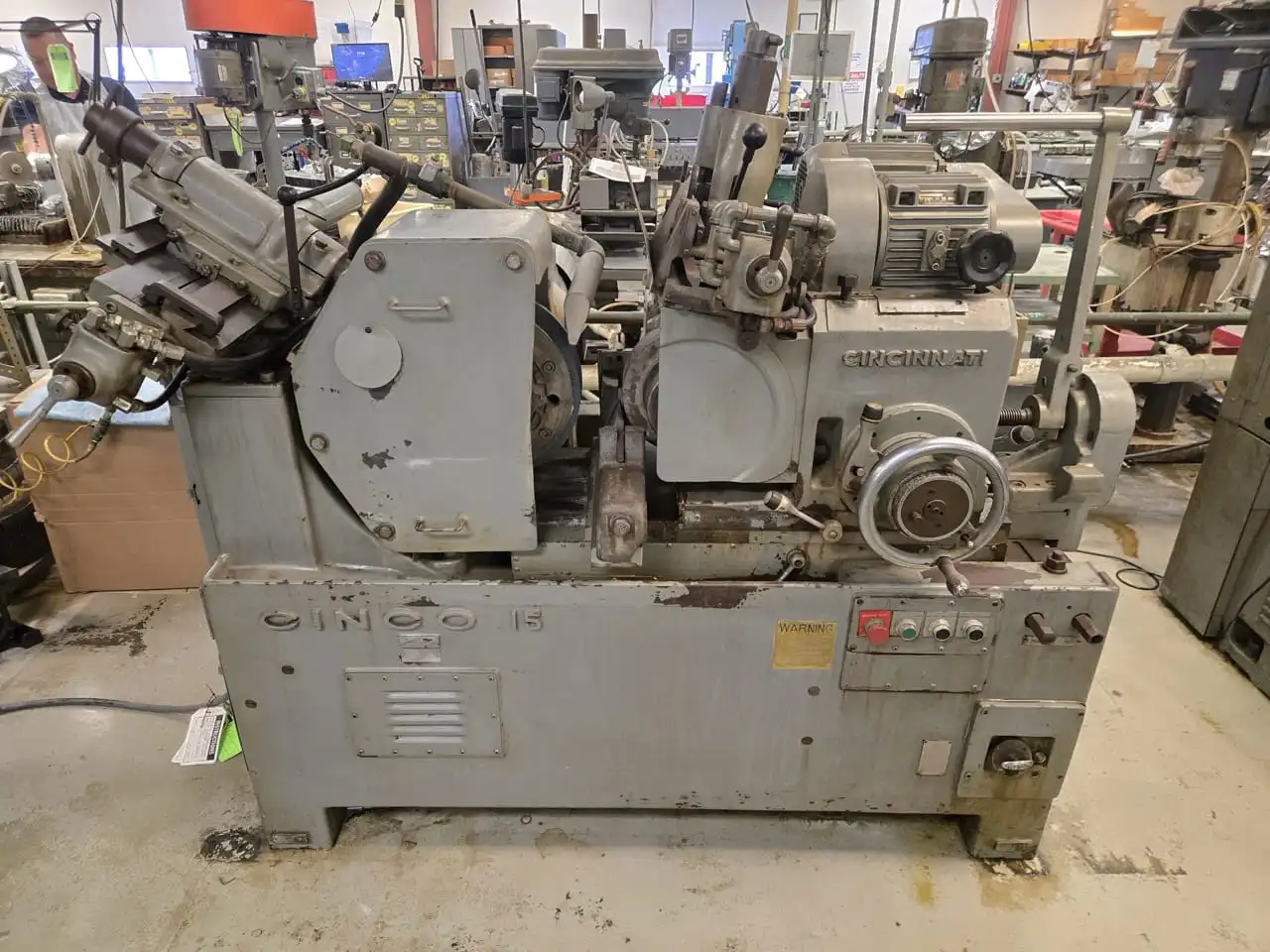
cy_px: 476
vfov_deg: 58.9
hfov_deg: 73.9
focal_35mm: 23
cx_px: 635
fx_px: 844
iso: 640
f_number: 1.8
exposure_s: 1/120
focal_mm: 5.4
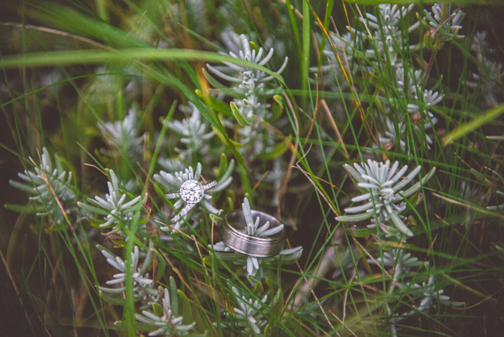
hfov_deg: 28.8
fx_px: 981
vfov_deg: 19.5
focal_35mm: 70
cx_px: 252
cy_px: 168
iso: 800
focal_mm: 70
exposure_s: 1/640
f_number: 2.8
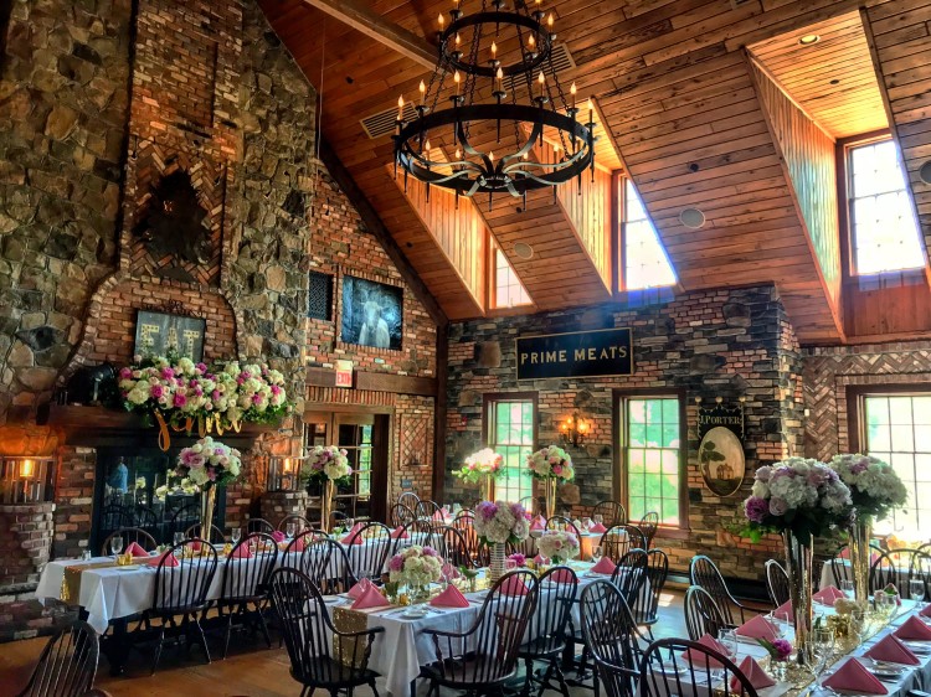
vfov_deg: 49.7
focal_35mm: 28
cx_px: 466
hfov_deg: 63.5
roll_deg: +0.1
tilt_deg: +7.0
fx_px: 753
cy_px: 348
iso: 64
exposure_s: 1/30
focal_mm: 3.99
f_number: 1.8
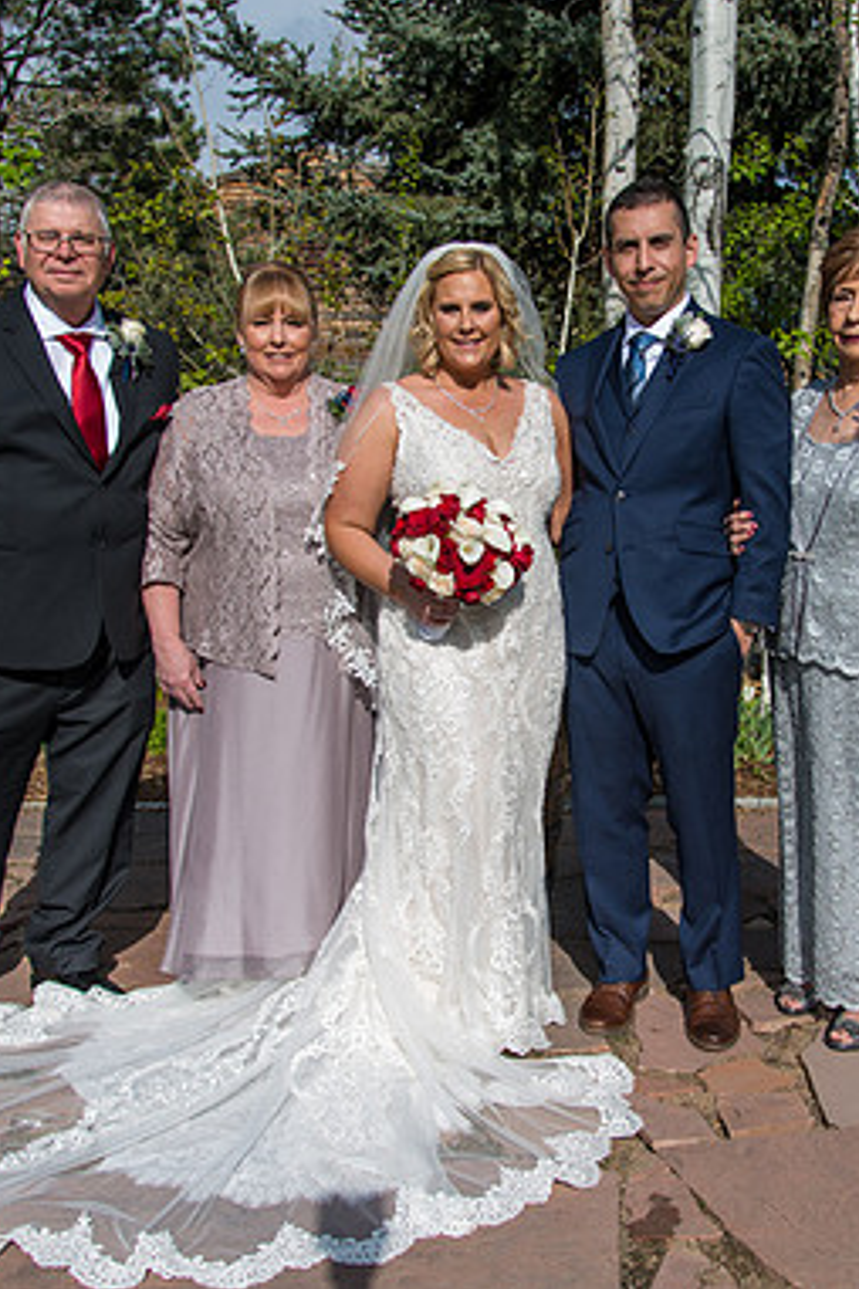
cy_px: 621
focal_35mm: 44
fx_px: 1575
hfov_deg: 30.3
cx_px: 555
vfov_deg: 44.5
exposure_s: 1/640
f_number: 5
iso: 50
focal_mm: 24
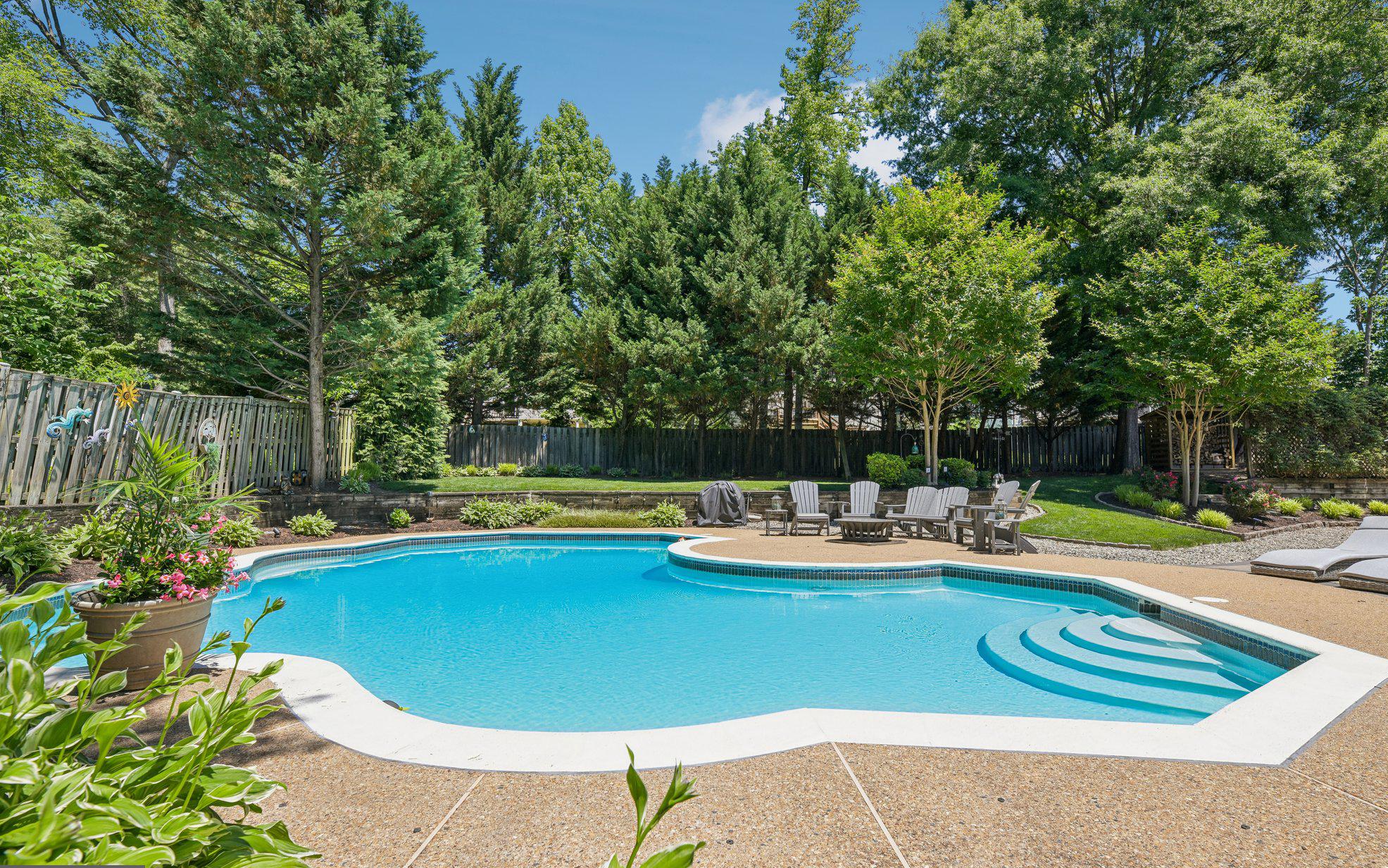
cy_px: 436
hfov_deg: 91.1
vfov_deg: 65.0
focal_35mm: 18
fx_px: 681
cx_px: 710
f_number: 8
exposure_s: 1/160
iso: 100
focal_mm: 17
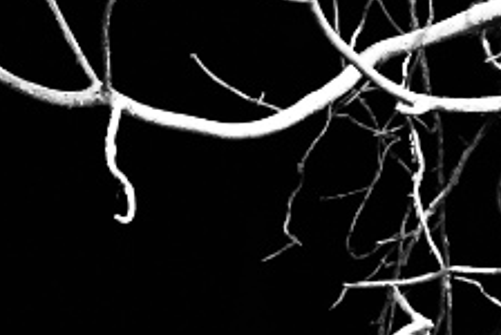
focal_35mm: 2167
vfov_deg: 0.6
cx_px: -991
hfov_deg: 0.9
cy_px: -20
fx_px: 30197
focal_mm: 300
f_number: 11
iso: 160
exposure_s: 1/100
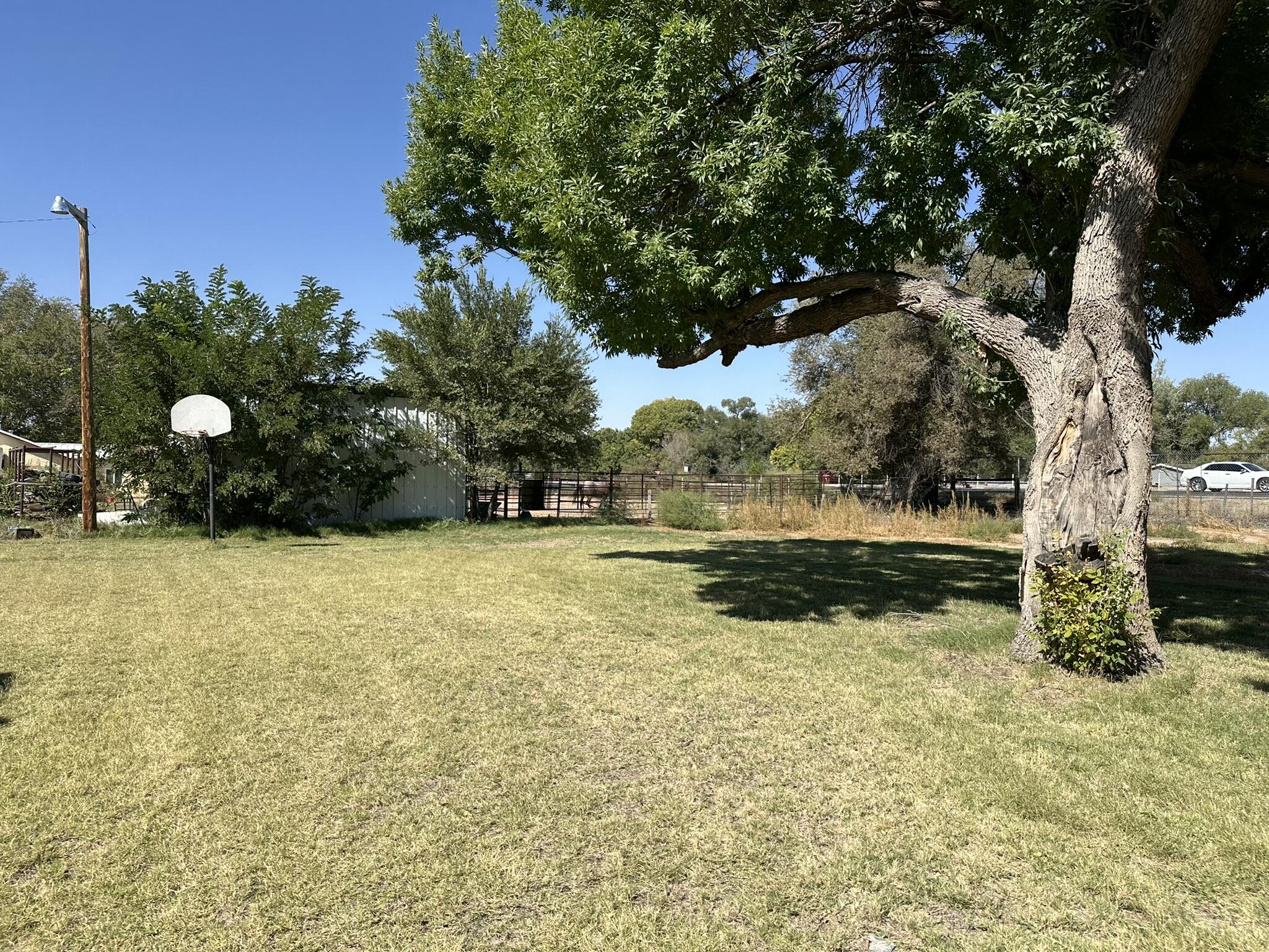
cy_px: 476
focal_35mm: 24
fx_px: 880
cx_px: 634
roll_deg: -0.5
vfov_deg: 56.8
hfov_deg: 71.6
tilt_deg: +1.7
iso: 80
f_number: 1.78
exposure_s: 1/4348
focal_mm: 6.86
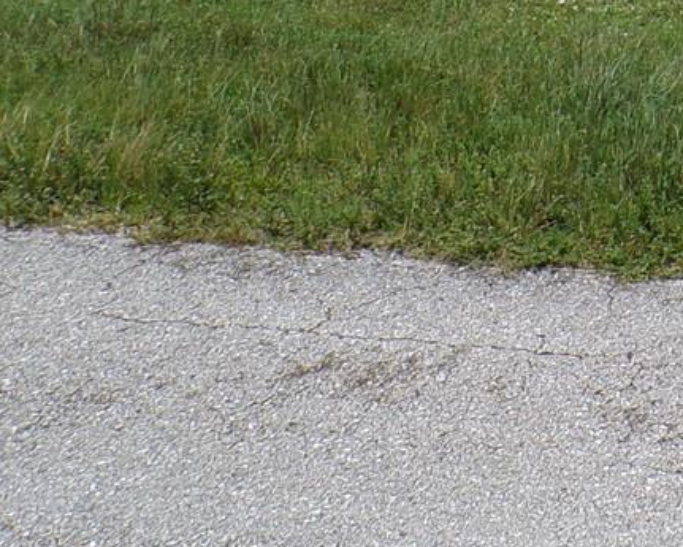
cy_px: -244
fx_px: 1759
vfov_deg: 16.3
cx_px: 1063
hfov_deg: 19.0
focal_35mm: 87
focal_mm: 4.3
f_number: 5.8
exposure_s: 1/750
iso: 100
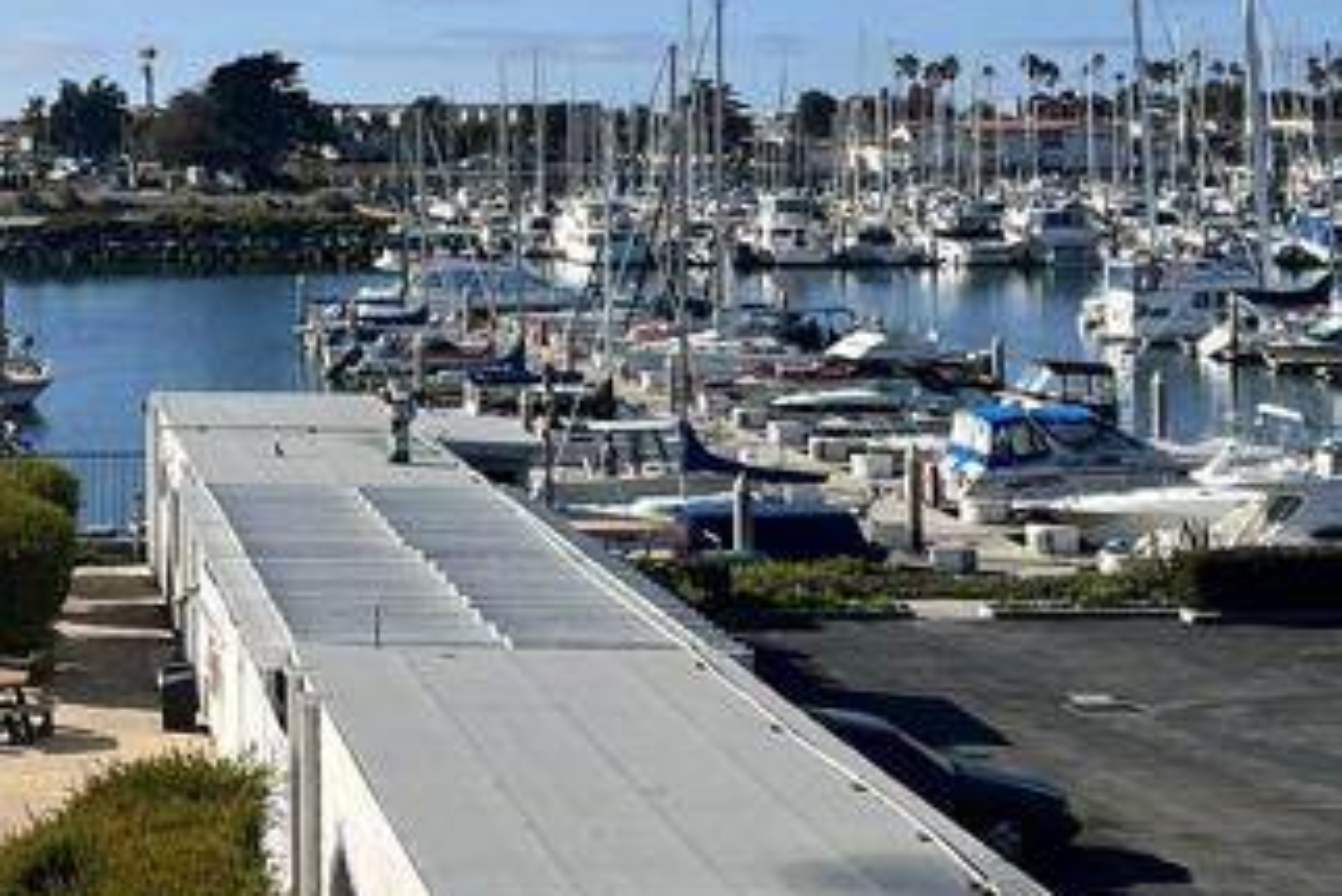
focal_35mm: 86
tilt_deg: +0.1
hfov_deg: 22.9
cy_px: 83
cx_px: 88
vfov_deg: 15.7
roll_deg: +0.4
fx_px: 3207
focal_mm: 5.7
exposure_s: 1/6579
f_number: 1.5
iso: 50
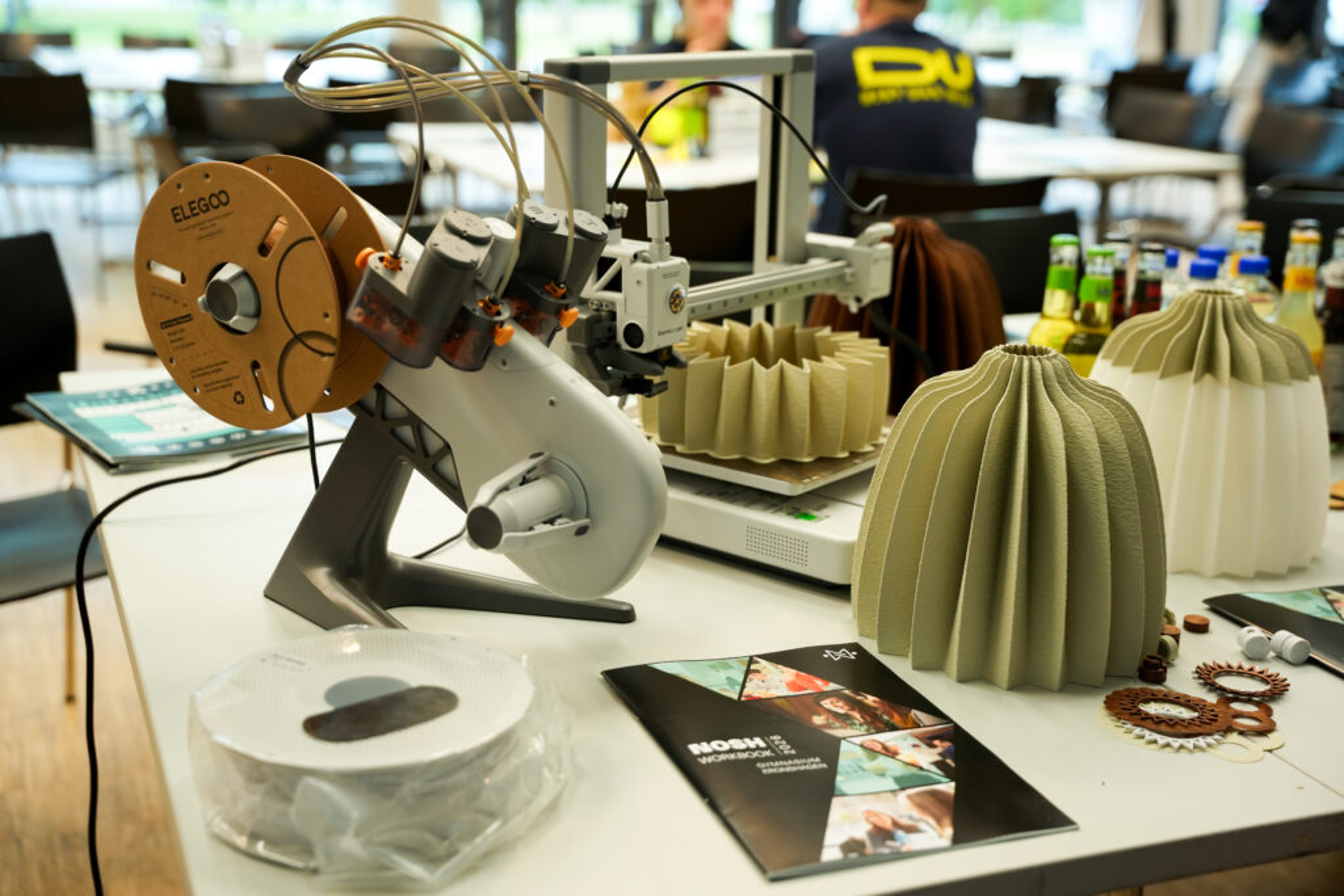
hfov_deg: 43.8
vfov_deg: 30.0
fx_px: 1673
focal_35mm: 45
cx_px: 672
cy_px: 448
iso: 640
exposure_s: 1/200
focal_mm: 44.8
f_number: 2.8
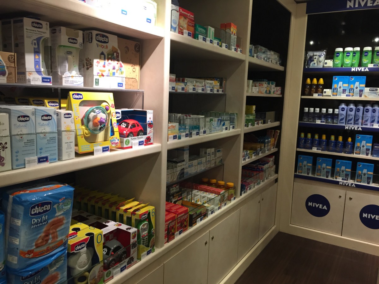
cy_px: 142
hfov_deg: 61.7
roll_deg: -1.7
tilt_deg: -9.0
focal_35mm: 29
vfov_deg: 48.2
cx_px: 190
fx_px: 318
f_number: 2.2
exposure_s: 1/30
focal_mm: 4.15
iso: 40
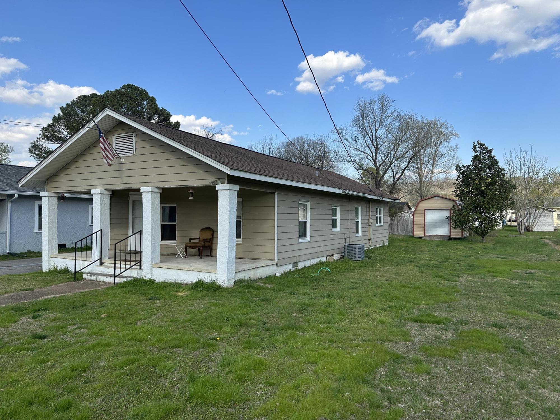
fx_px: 388
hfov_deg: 71.6
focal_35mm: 24
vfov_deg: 56.8
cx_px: 280
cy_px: 210
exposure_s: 1/2660
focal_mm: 6.86
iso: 80
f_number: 1.78
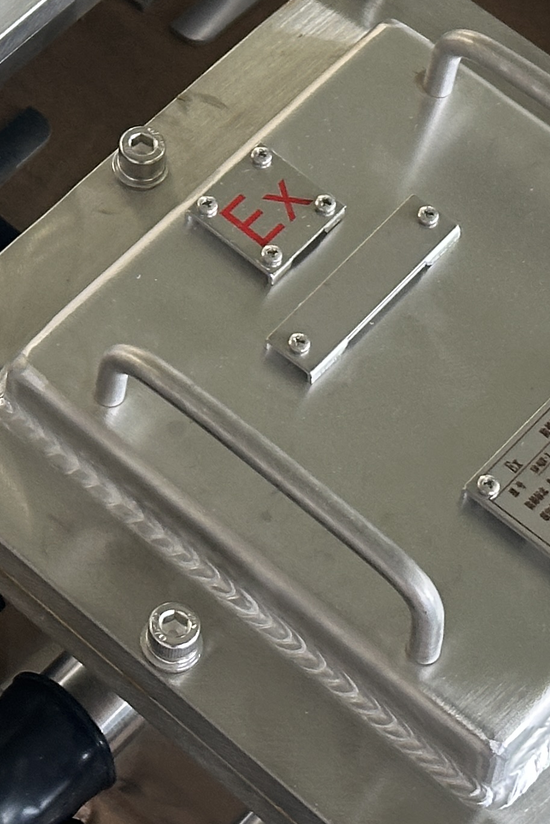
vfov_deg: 13.7
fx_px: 3368
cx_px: 0
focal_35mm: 147
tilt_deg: -51.5
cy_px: -51
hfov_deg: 9.3
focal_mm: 6.86
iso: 160
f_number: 1.78
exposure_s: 1/60
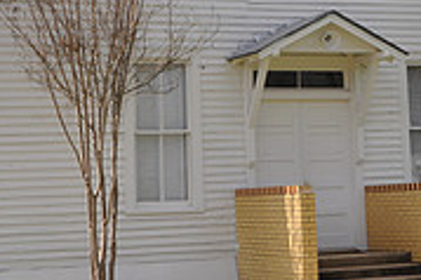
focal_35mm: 107
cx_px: 296
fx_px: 1250
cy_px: -20
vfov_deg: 12.6
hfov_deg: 19.0
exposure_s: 1/320
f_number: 9
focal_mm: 22
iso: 200
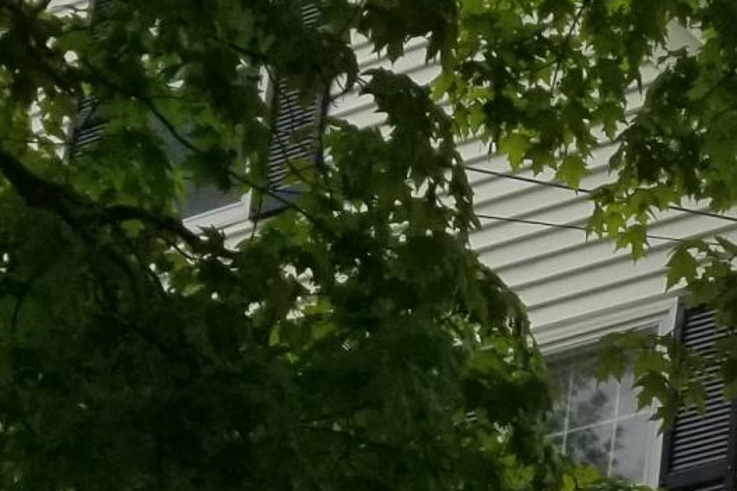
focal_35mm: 154
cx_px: 1505
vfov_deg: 8.7
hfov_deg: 11.8
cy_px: 708
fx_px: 3152
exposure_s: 1/1240
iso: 50
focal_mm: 4.25
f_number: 1.7
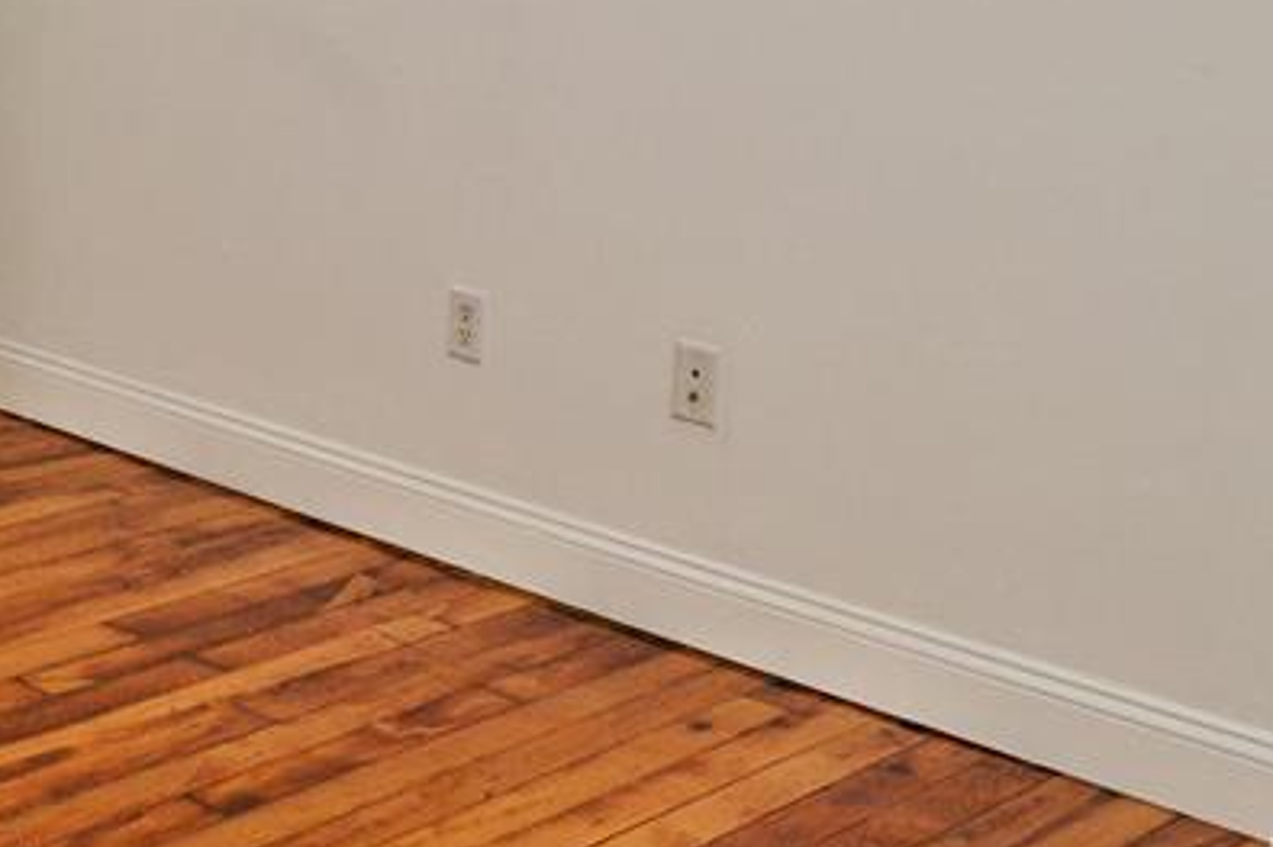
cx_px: -61
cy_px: -158
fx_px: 2474
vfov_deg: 18.5
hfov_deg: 26.9
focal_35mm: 70
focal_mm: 18
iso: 400
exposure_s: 1/60
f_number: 5.6
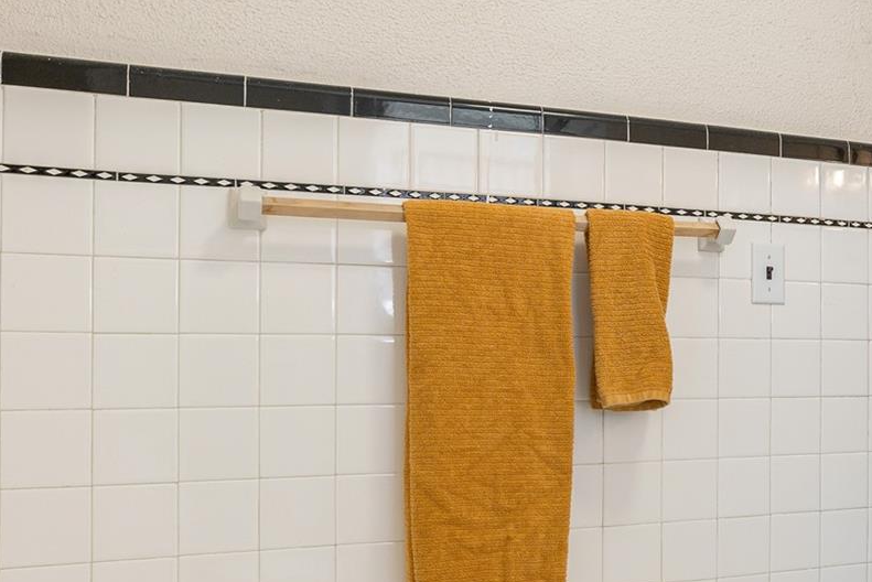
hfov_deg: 40.6
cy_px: 362
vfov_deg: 30.4
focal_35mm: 44
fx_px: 1066
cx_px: 807
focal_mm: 17
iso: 320
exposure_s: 1/80
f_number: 7.1
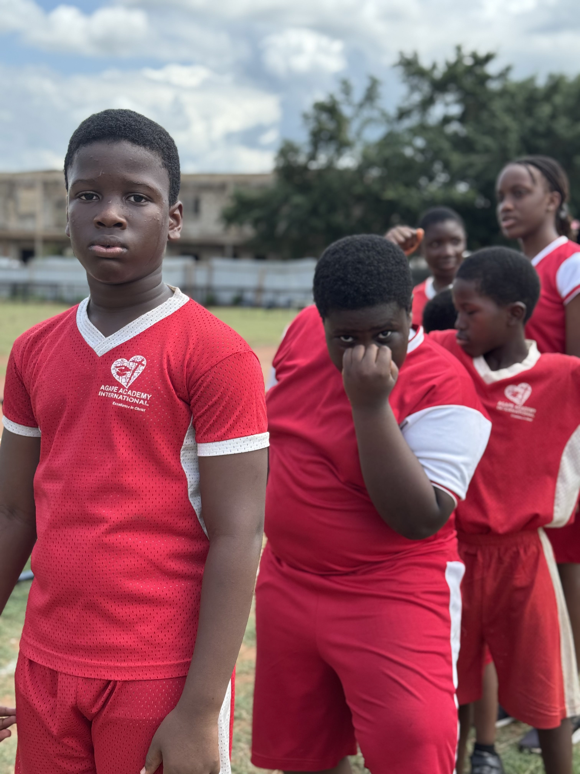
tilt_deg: -6.0
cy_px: 387
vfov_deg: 39.7
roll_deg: -2.3
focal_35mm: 48
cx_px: 290
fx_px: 1072
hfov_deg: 30.3
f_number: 1.78
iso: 64
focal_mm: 6.76
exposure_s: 1/1094
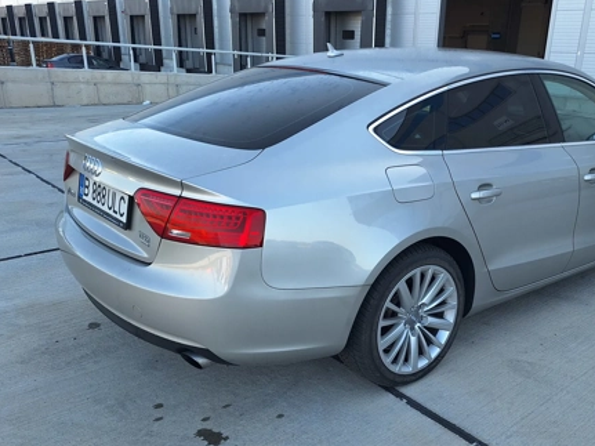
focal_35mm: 32
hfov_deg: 55.6
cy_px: 305
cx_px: 400
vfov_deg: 43.4
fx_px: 550
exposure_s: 1/285
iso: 40
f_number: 1.8
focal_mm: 5.54
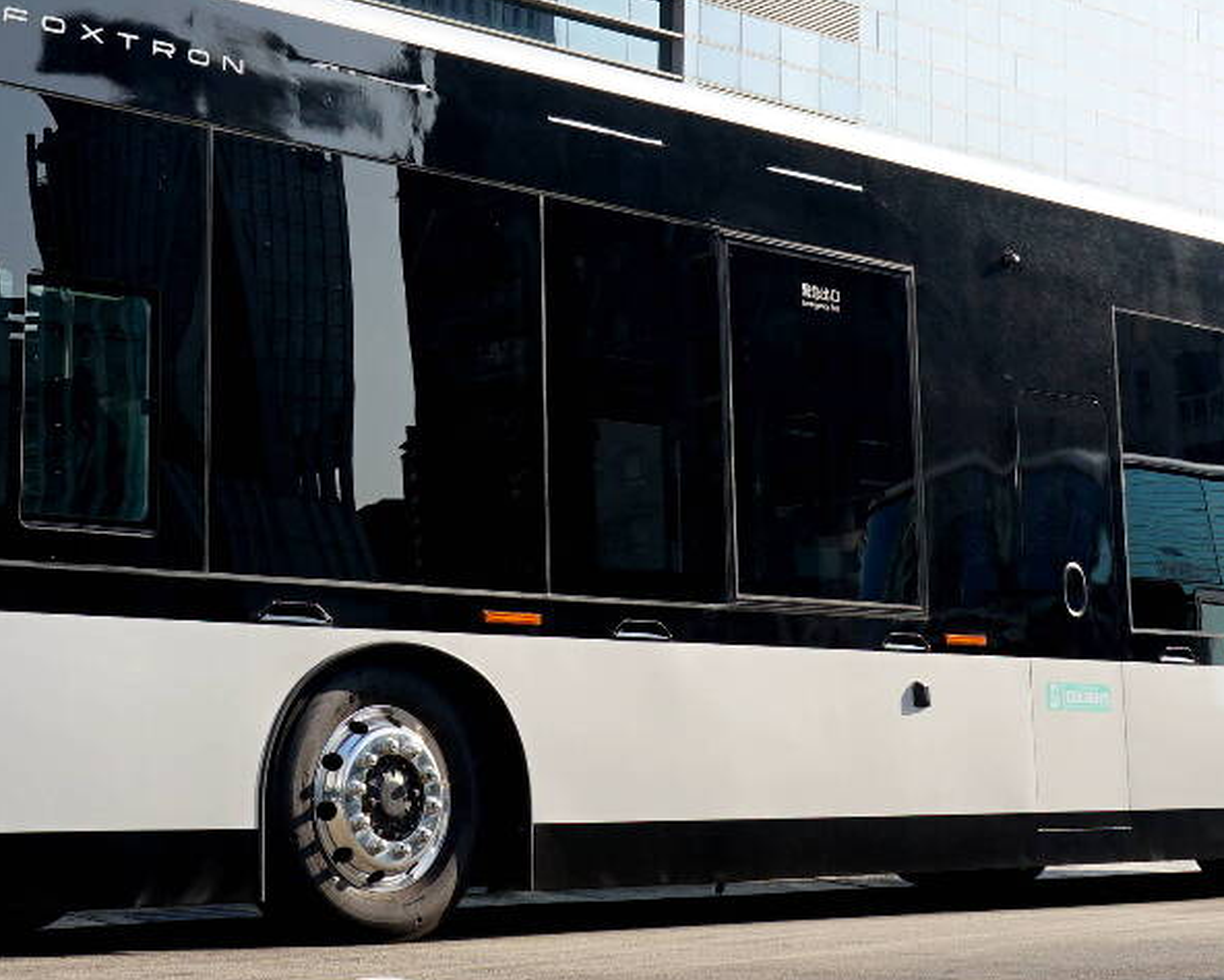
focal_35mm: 73
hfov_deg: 26.0
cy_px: 228
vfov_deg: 20.8
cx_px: 455
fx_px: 2645
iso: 100
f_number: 8
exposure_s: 1/100
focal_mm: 24
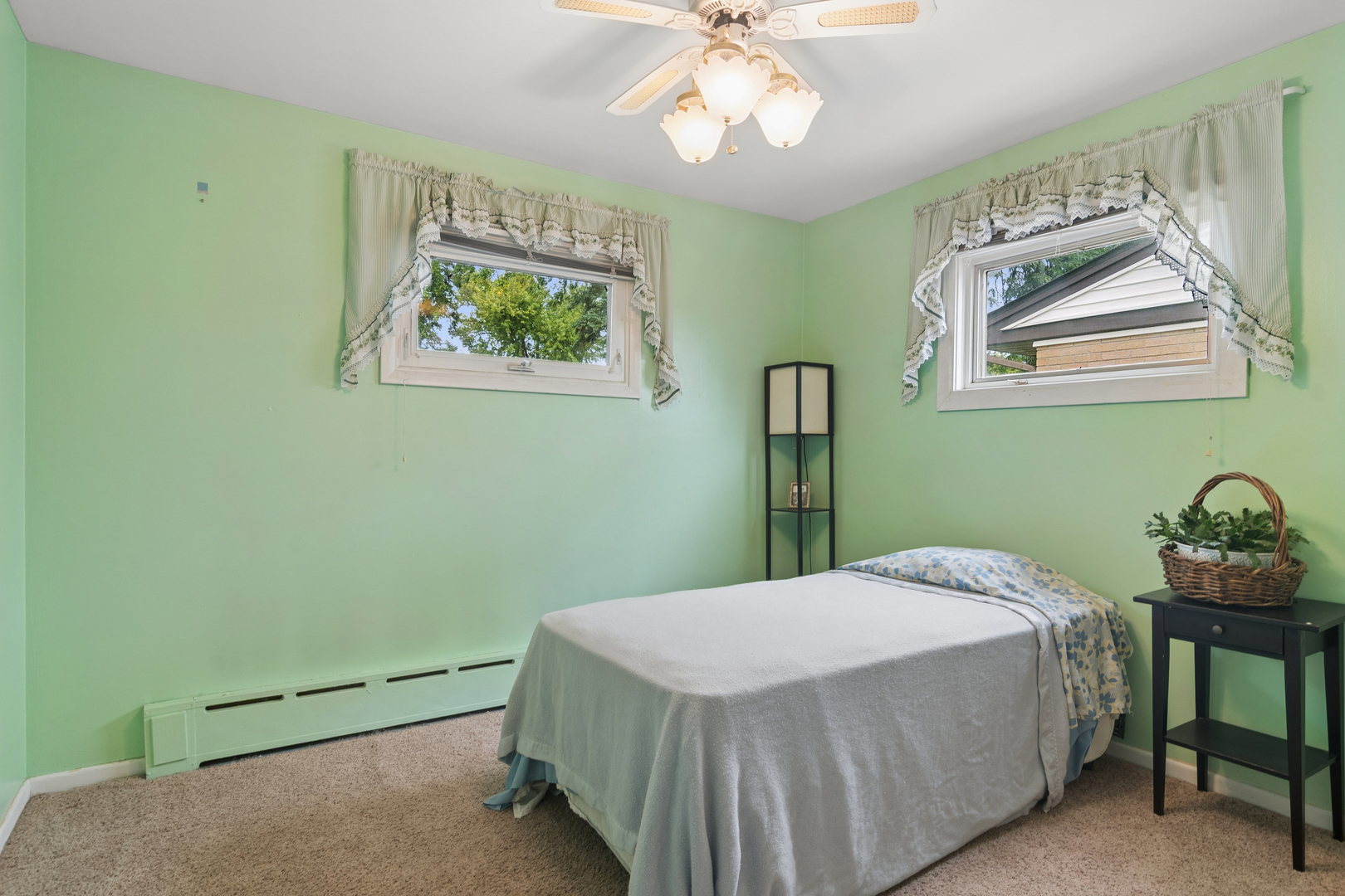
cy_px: 448
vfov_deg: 67.4
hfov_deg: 90.0
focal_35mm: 18
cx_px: 672
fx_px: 672
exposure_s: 1/4
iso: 200
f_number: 8
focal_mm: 12
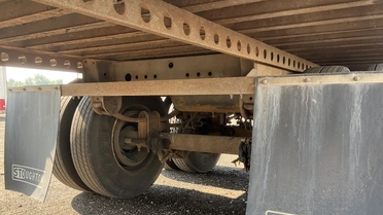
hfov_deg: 58.0
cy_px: 135
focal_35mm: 34
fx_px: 345
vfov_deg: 34.4
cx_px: 188
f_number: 1.8
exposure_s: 1/122
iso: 32
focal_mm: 3
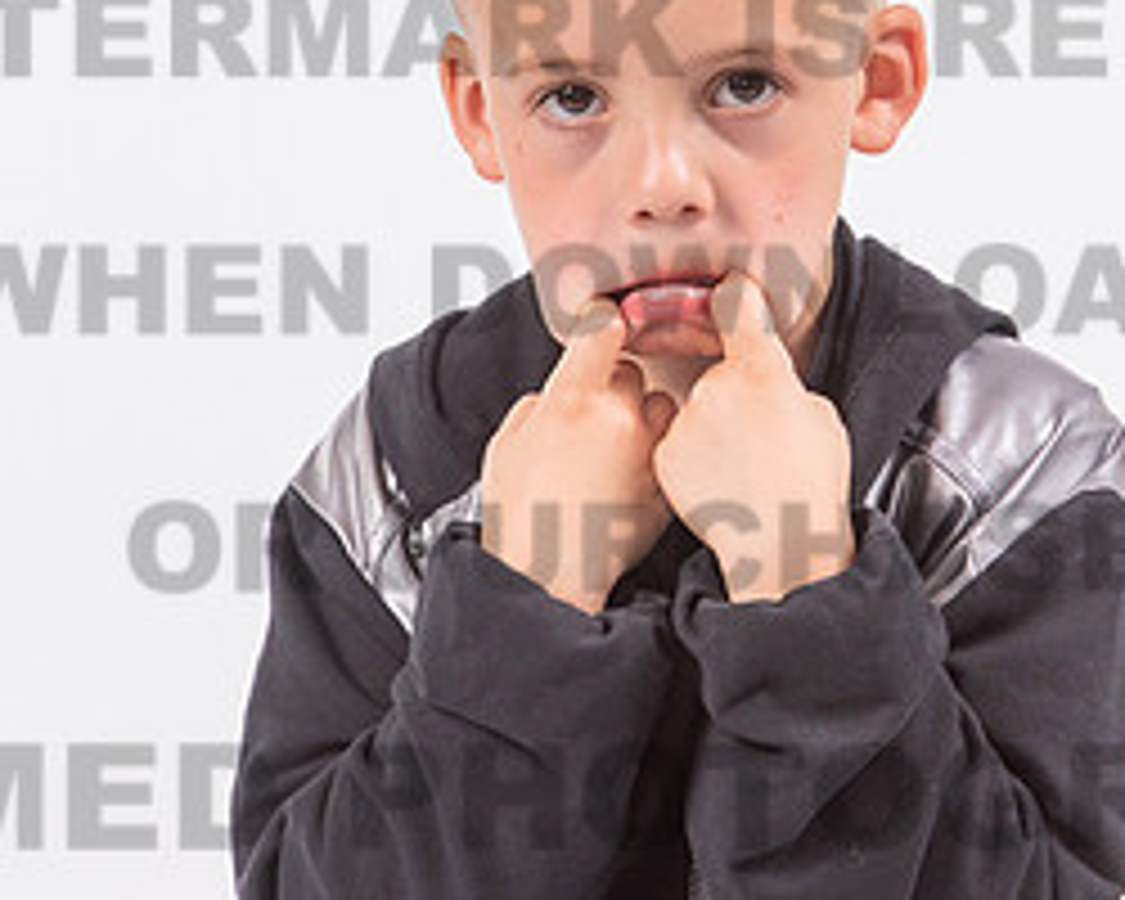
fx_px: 16282
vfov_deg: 3.2
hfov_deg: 4.0
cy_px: 199
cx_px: 945
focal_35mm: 489
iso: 250
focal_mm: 185
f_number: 11
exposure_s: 1/160
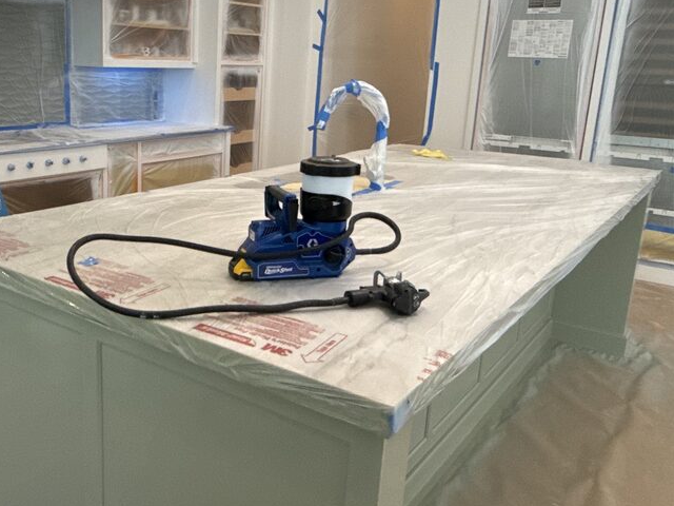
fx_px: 681
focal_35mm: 35
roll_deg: -1.9
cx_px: 213
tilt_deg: -12.7
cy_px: 222
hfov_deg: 51.4
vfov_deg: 40.6
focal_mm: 2.22
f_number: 2.2
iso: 320
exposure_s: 1/120
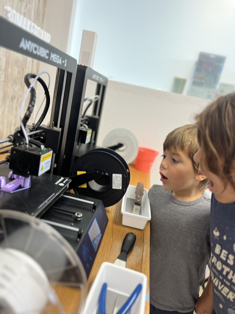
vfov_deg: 67.3
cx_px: 118
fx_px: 235
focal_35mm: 26
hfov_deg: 53.1
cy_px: 157
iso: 80
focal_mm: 5.7
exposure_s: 1/60
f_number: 1.5
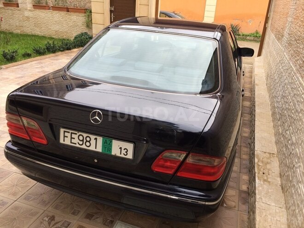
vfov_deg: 48.2
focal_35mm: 29
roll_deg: -3.8
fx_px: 255
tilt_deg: -23.8
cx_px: 152
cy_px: 114
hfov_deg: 61.7
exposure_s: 1/175
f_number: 2.2
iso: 32
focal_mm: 4.15
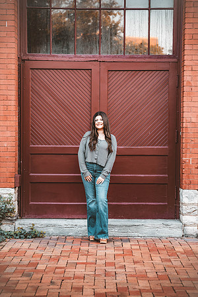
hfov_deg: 19.5
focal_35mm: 70
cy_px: 148
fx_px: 577
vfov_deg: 28.8
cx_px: 99
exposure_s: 1/125
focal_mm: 70
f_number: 2.8
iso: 400
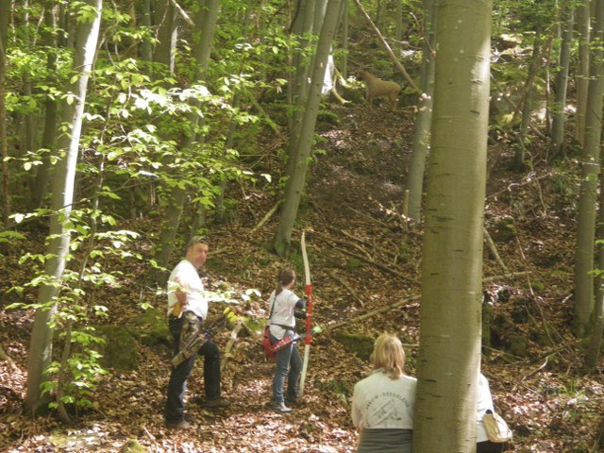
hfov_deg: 31.2
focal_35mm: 62
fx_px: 1082
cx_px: 302
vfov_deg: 23.7
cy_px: 226
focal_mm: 11.1
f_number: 4.6
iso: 320
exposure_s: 1/80
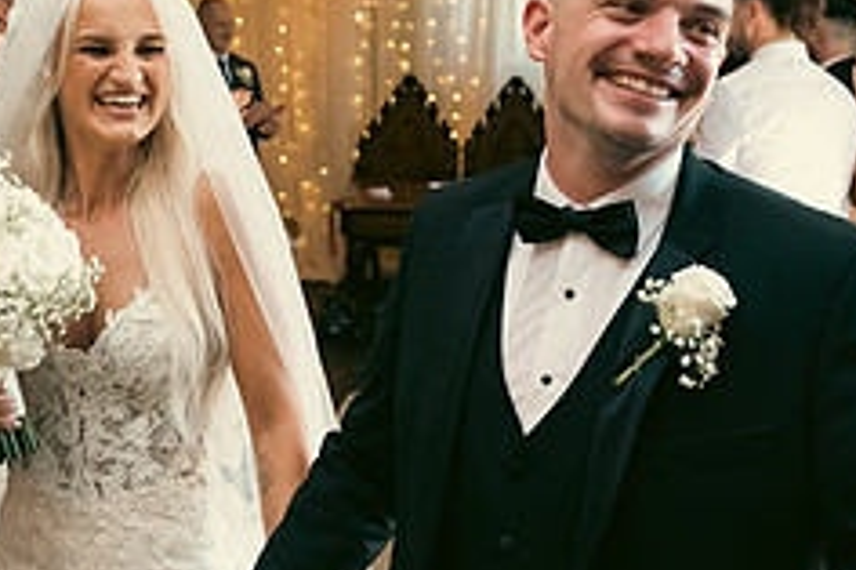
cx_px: 218
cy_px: 198
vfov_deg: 22.9
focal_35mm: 59
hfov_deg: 33.3
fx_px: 1402
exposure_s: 1/160
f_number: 3.5
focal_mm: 24
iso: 1250
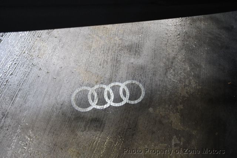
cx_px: 118
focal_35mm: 36
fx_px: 237
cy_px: 79
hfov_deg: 53.1
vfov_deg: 36.9
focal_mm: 18
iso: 900
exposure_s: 1/125
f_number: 3.5
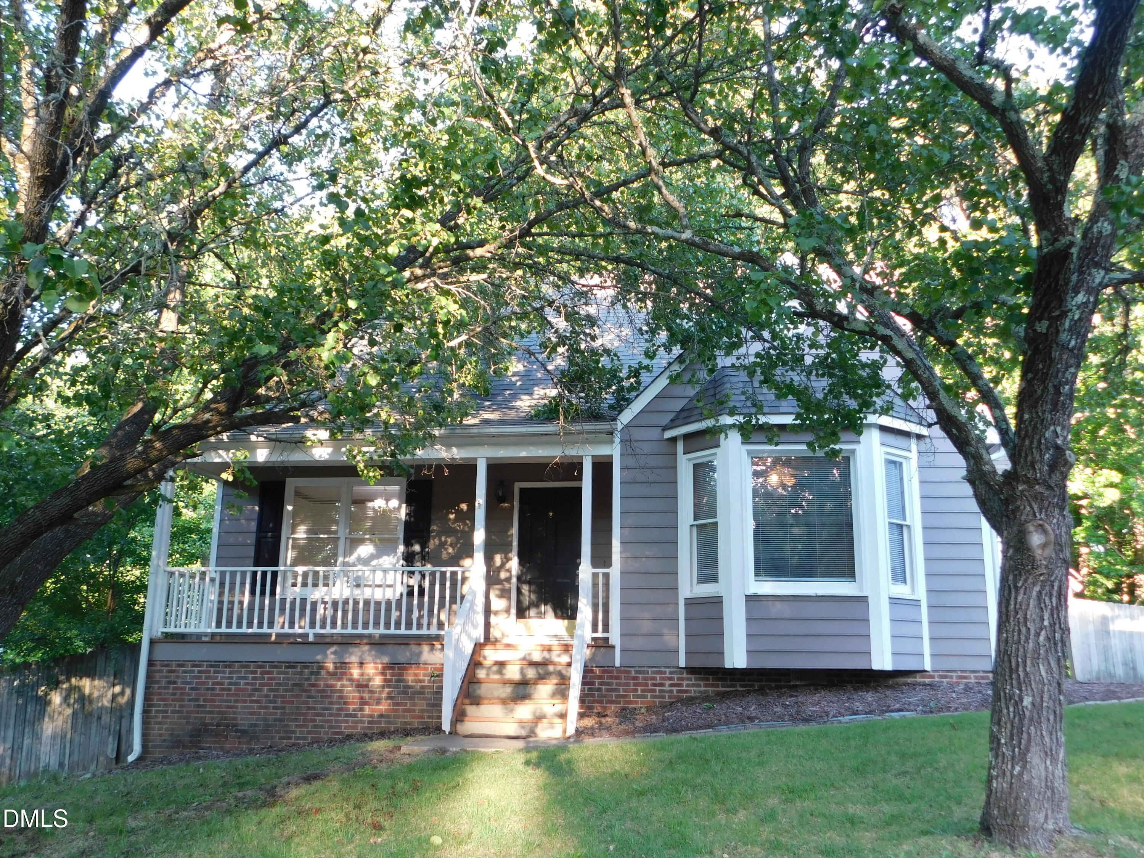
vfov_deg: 46.8
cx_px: 572
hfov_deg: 60.0
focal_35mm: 30
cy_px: 429
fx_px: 991
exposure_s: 1/40
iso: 125
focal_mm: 5.3
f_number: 3.2
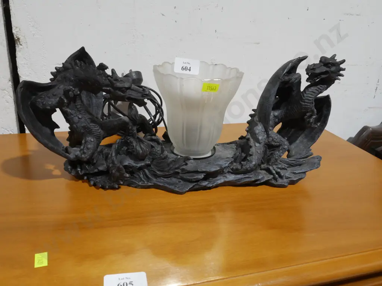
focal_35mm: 32
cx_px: 191
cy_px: 143
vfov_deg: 44.2
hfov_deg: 56.8
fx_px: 353
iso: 1250
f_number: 9
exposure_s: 1/60
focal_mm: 16
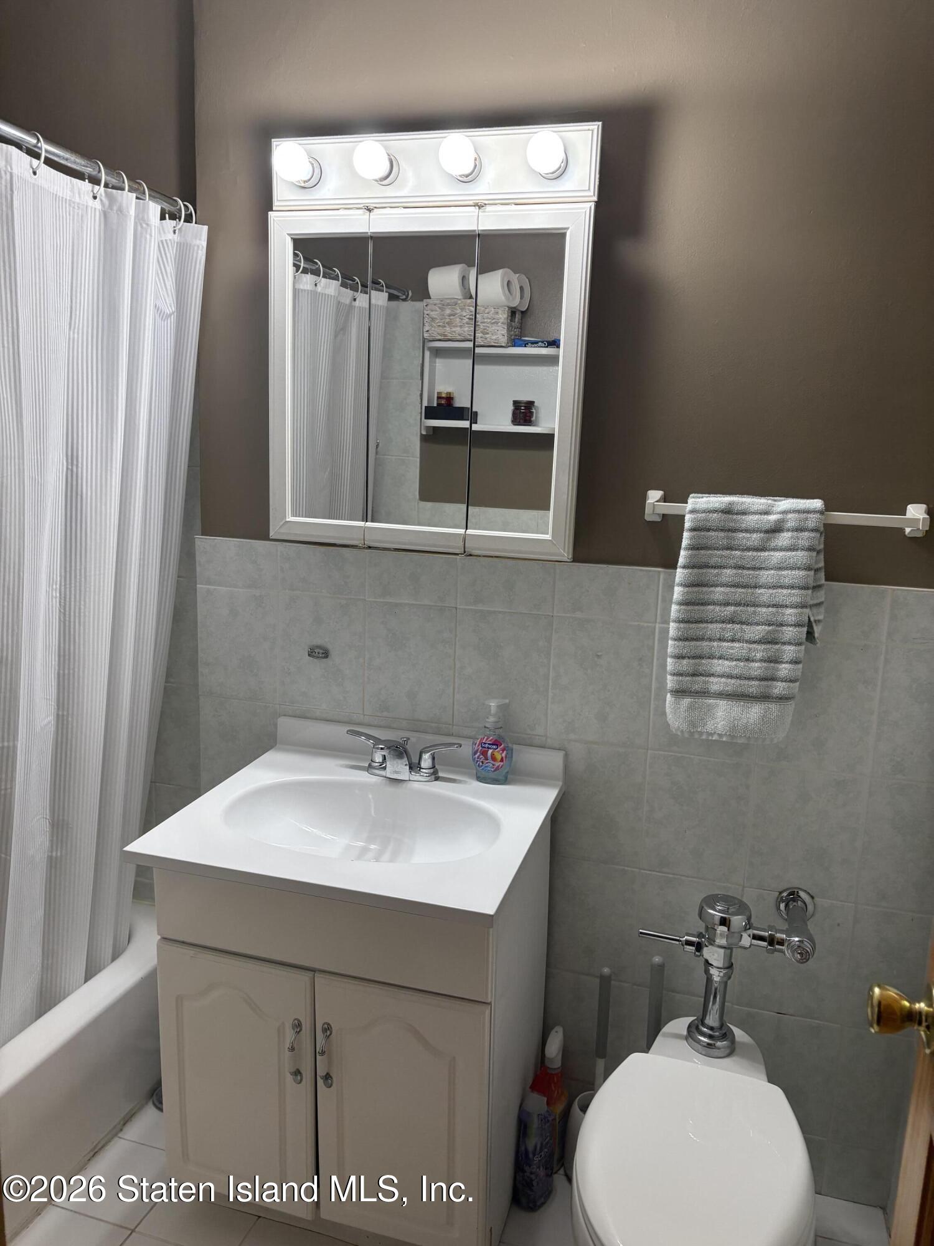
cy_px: 623
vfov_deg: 67.3
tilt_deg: -10.3
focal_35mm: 26
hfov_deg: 53.1
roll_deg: -2.0
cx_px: 467
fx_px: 935
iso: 125
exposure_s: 1/192
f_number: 1.6
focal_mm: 5.96
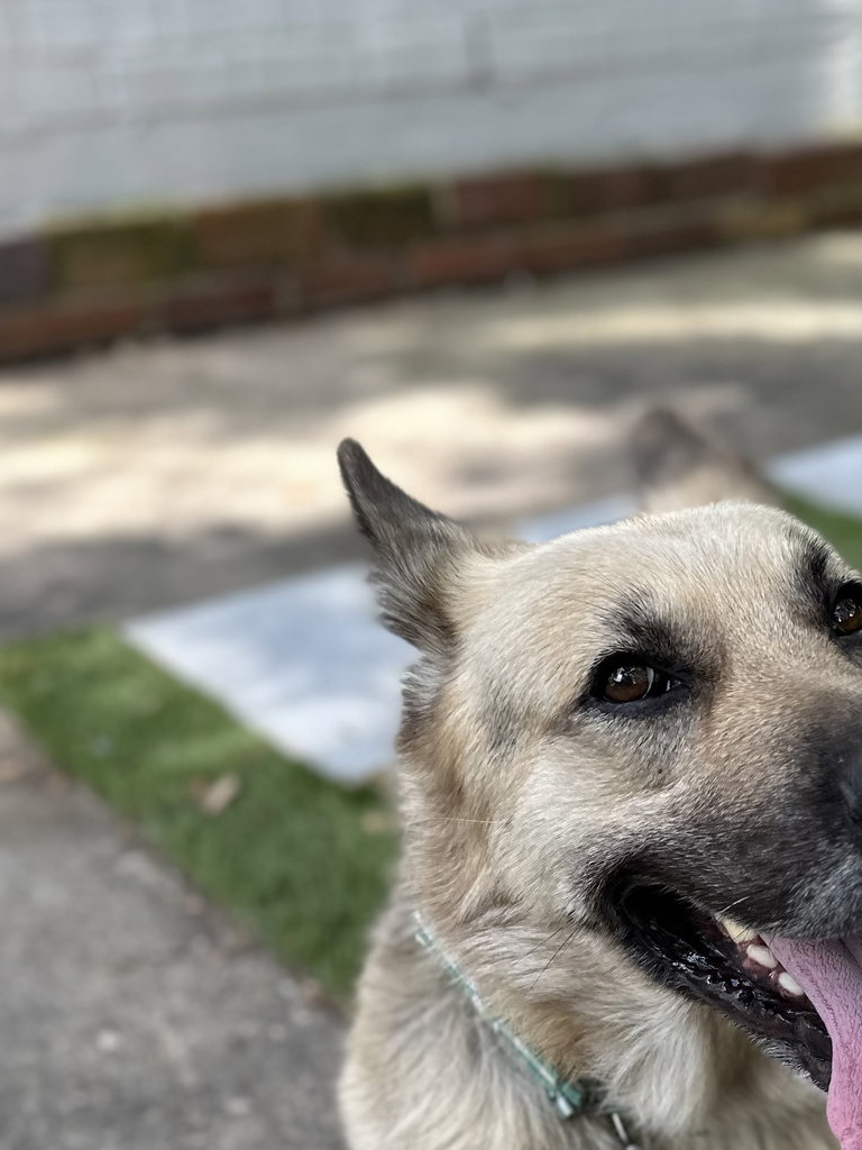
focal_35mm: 50
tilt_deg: -32.5
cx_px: 818
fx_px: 1660
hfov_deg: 27.7
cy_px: 971
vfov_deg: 36.5
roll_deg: +1.7
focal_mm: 6.86
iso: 80
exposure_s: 1/409
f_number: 1.78
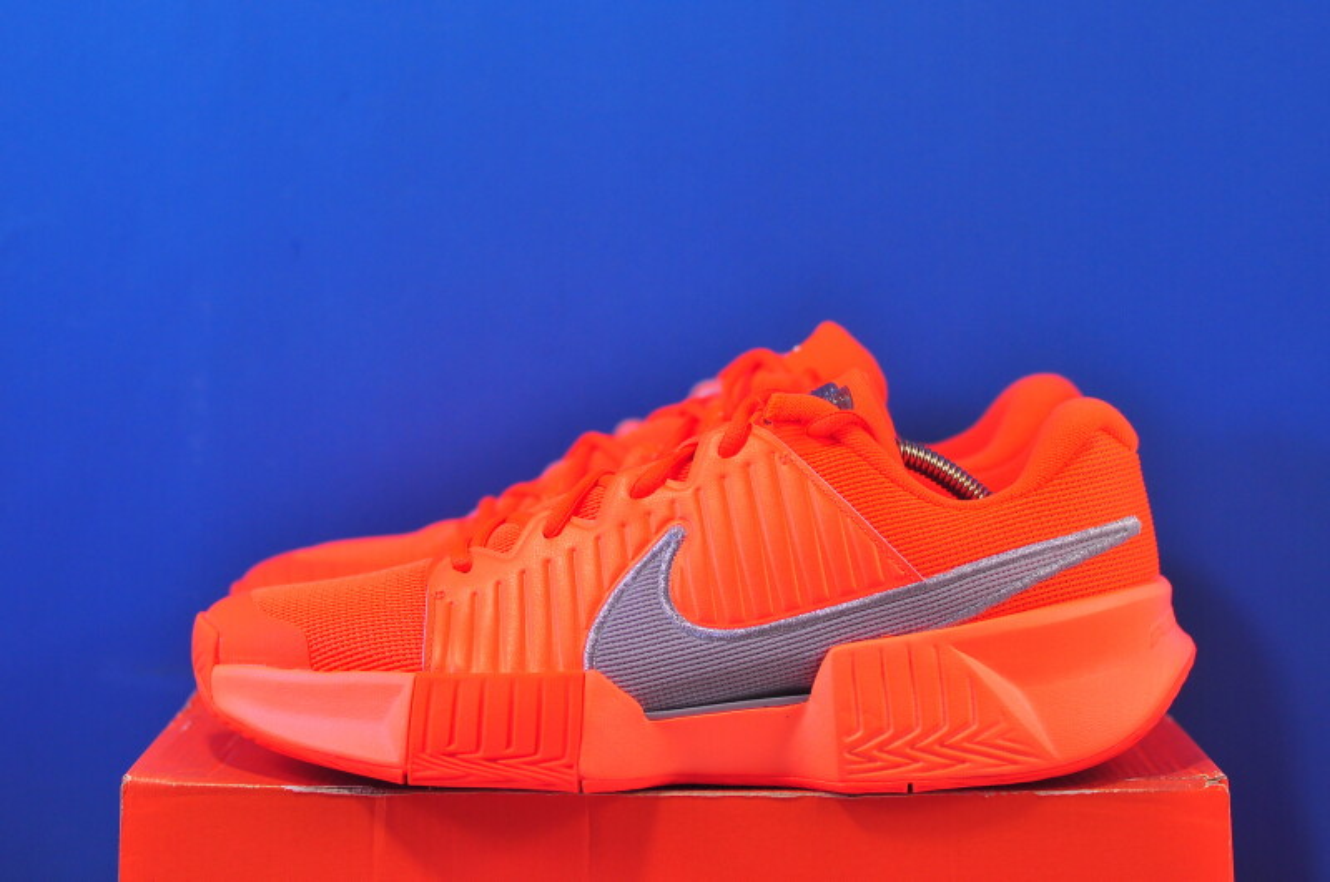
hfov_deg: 27.0
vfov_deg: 18.1
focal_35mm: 75
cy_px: 441
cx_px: 665
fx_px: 2767
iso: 250
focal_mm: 50
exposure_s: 1/320
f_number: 2.8
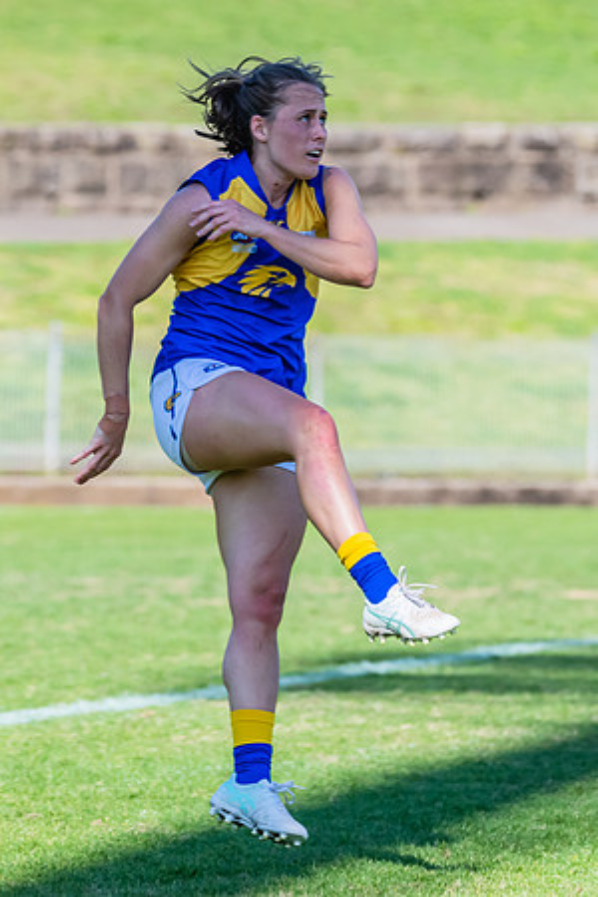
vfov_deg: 3.7
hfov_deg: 2.5
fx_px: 13747
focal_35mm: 552
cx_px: 645
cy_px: 548
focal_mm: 280
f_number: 8
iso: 800
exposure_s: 1/1600
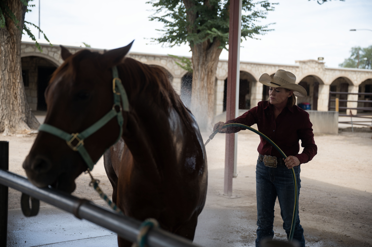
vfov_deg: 25.5
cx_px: 186
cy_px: 124
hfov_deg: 37.5
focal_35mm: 53
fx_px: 547
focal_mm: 53
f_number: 2.8
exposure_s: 1/750
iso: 100
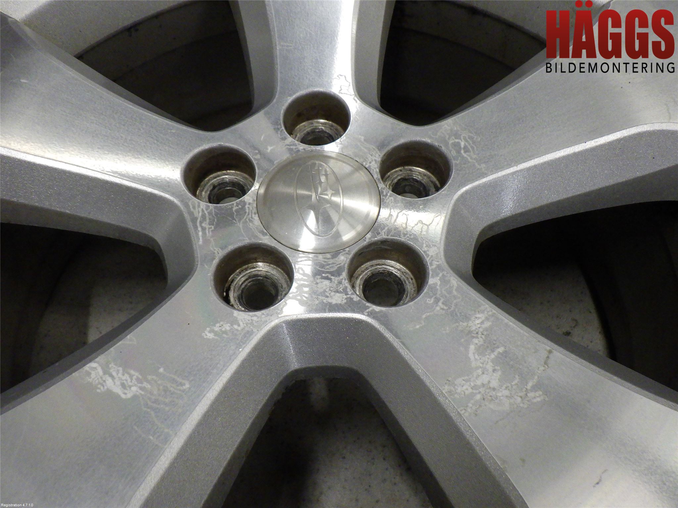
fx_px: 548
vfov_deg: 49.7
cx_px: 339
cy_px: 254
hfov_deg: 63.4
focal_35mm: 28
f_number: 3.5
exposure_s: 1/40
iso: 200
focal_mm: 5
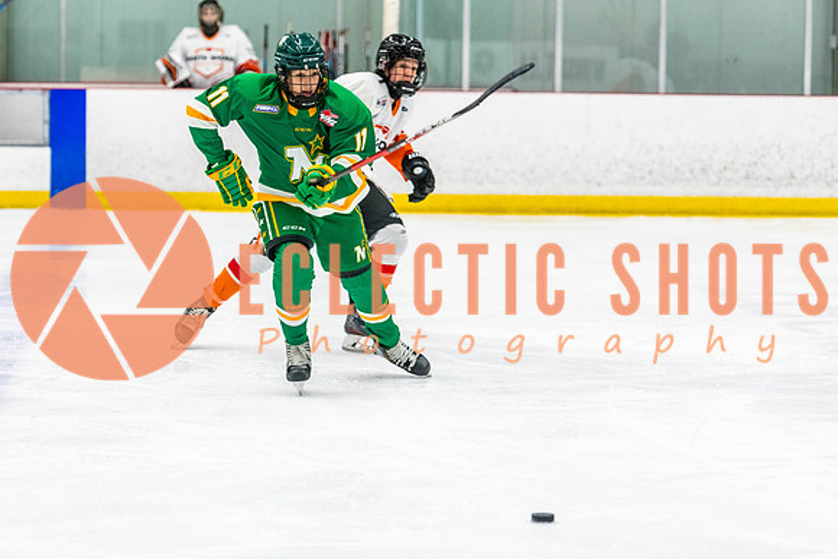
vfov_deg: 10.4
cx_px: 341
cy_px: 241
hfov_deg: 15.5
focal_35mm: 132
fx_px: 3077
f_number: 2.8
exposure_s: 1/640
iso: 1800
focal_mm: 105
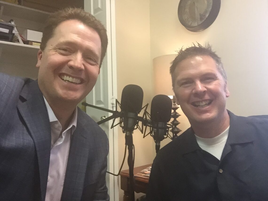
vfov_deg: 45.4
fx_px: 240
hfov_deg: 58.4
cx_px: 134
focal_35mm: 31
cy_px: 100
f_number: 2.2
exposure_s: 1/30
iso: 200
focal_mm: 2.65
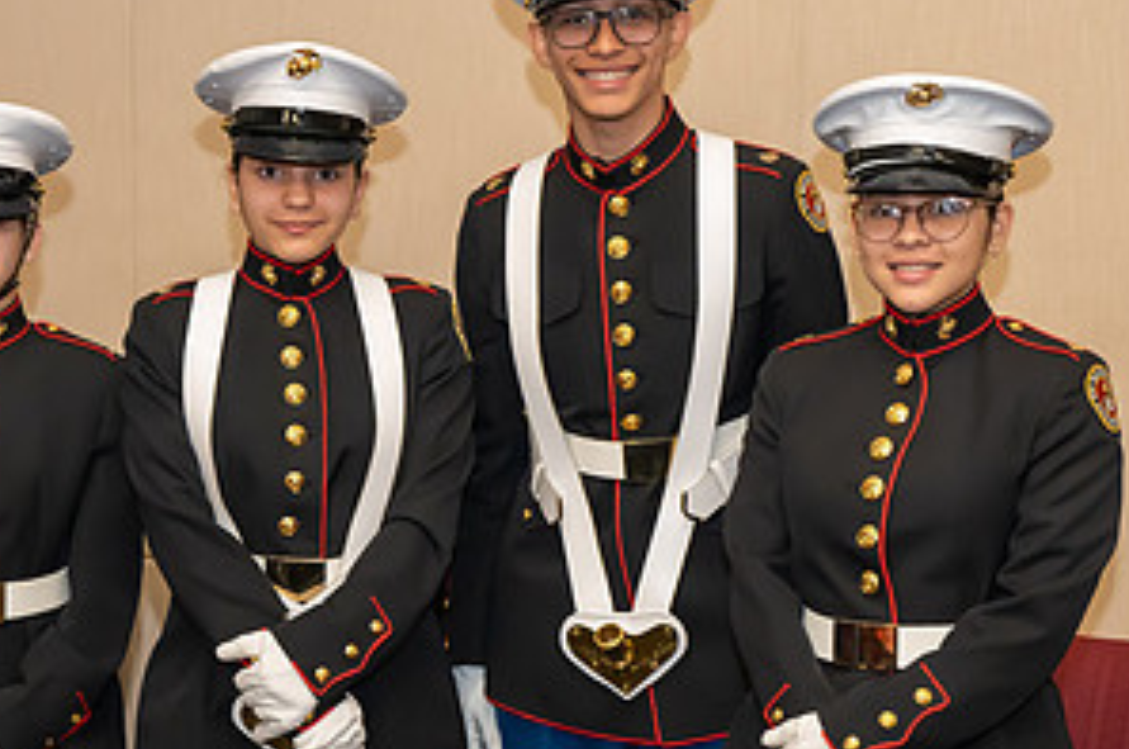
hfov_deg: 23.4
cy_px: 540
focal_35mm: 86
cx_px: 281
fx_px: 2693
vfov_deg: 15.8
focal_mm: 44
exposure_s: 1/160
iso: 7200
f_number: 5.3
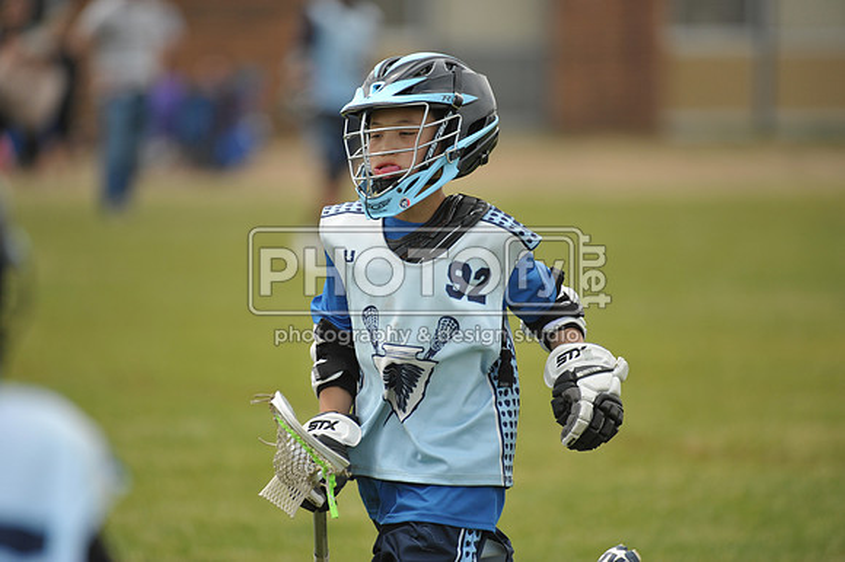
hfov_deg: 5.2
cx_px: 422
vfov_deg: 3.4
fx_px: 9383
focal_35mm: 400
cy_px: 281
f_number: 4
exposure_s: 1/2000
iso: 800
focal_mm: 400
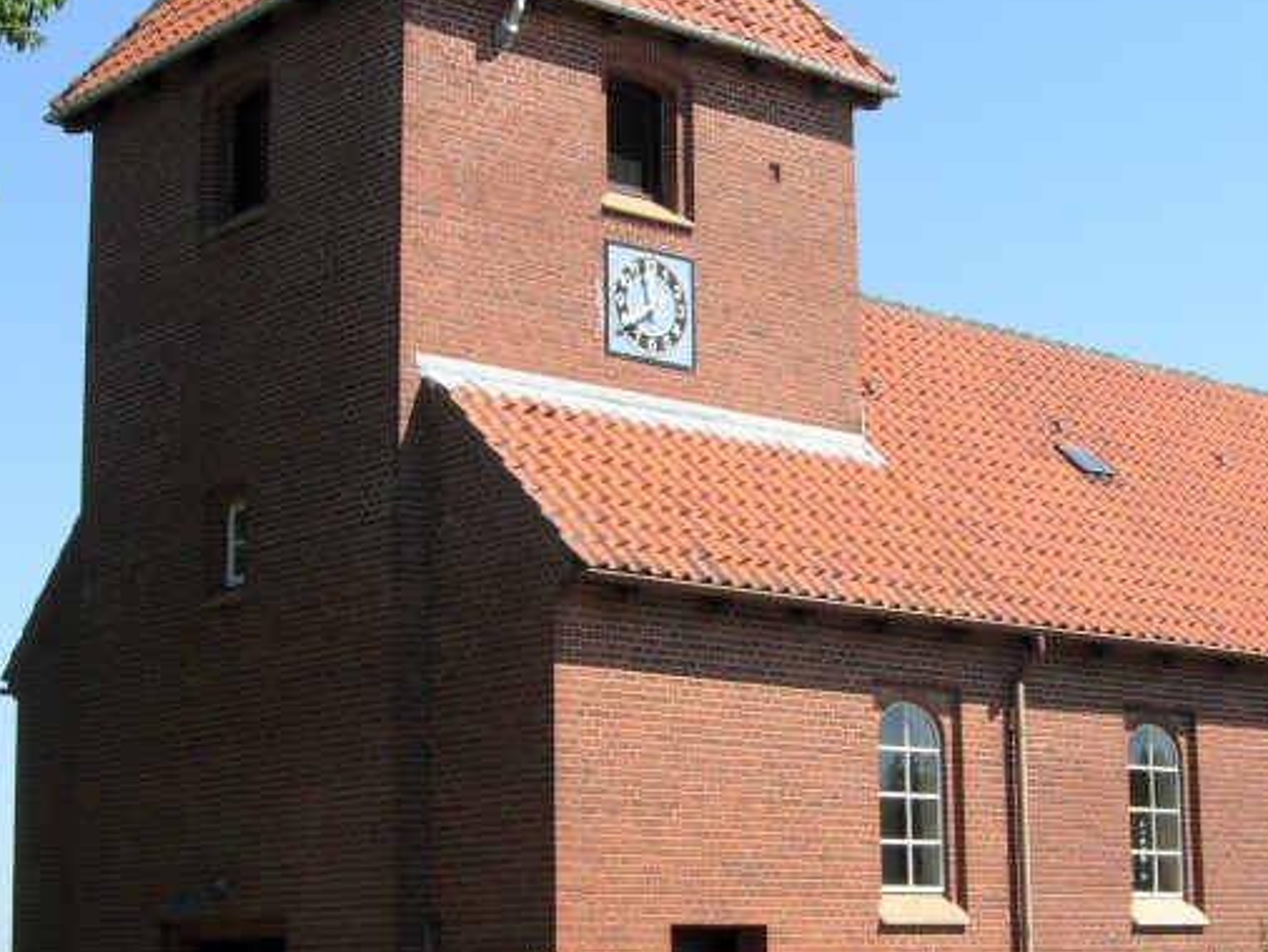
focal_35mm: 64
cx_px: 747
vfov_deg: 22.9
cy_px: 447
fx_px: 2345
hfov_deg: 30.2
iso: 50
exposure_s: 1/279
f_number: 6.1
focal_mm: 7.5
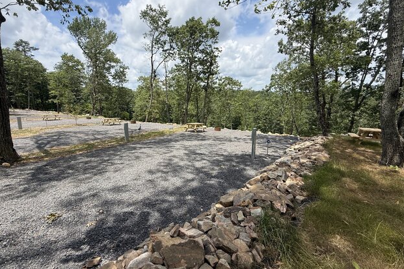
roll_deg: -0.1
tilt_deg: -8.6
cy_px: 123
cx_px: 197
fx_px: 168
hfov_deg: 100.4
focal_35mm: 15
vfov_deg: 77.2
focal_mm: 2.22
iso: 50
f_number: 2.2
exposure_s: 1/1656
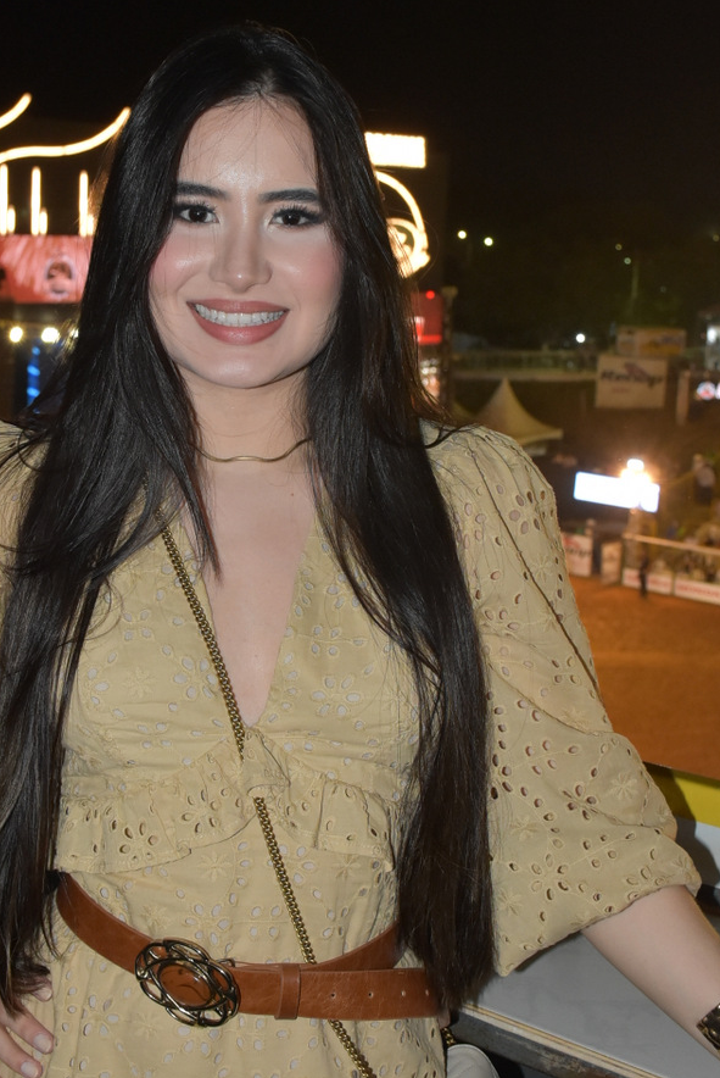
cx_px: 240
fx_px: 1707
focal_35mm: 57
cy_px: 501
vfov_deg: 35.0
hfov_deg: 23.7
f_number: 5.6
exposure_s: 1/60
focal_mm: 24
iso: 1600
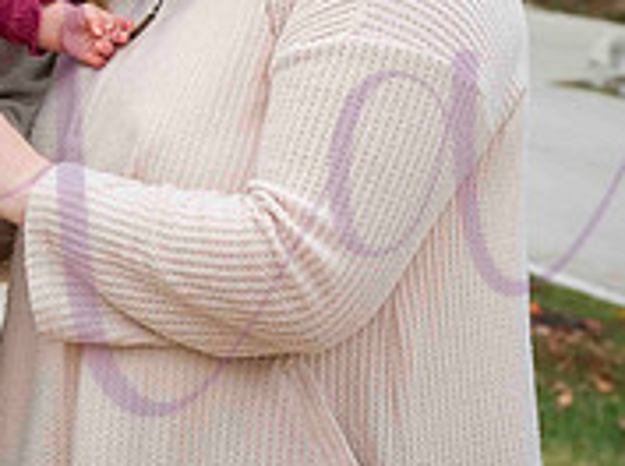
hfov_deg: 10.9
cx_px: -42
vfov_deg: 8.1
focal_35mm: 180
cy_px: -139
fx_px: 3243
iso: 400
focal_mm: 57
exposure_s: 1/640
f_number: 6.3
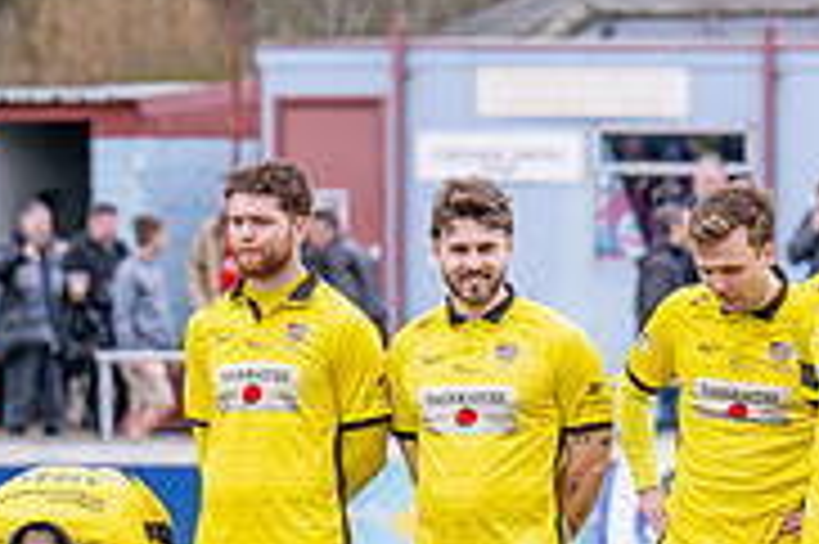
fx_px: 15478
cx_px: 656
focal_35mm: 681
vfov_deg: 2.0
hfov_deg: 3.0
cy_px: 594
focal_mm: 190
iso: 400
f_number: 5
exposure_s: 1/500
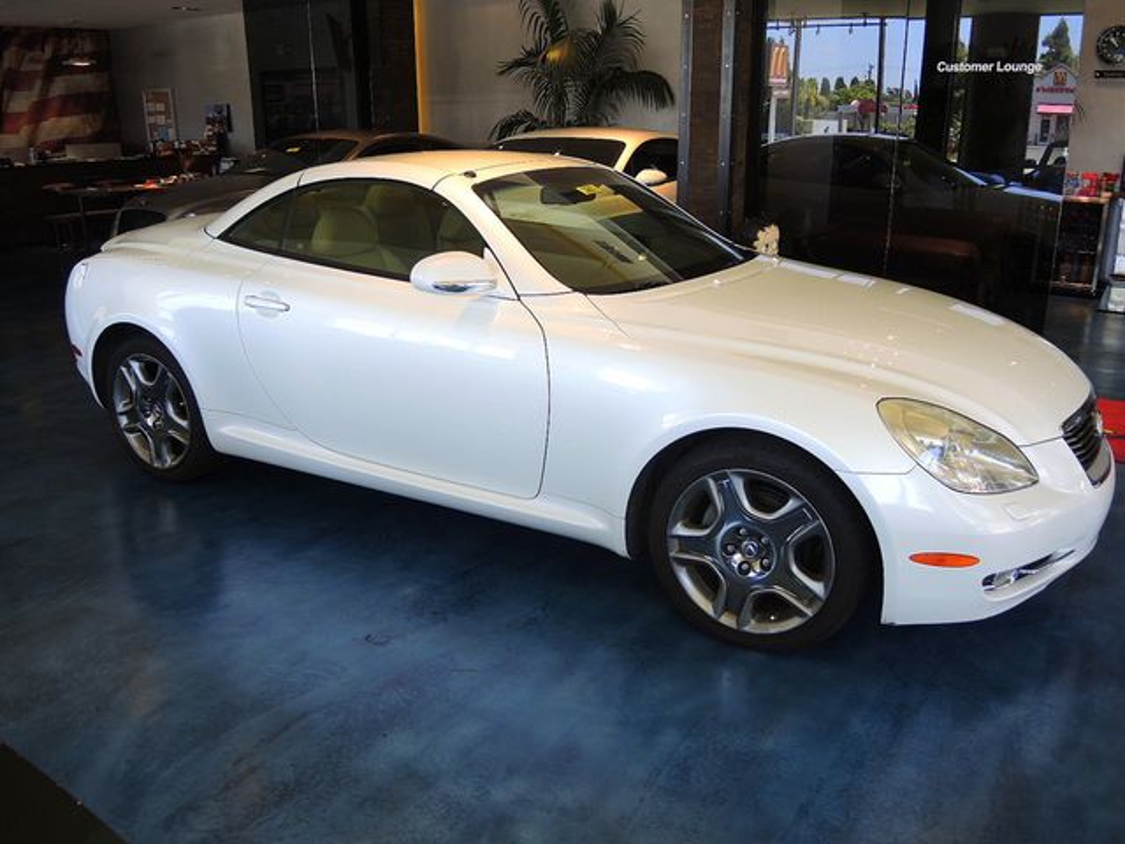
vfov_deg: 49.7
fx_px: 910
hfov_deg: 63.4
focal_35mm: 28
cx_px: 562
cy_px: 422
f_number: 2
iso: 80
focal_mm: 6
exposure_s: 1/80
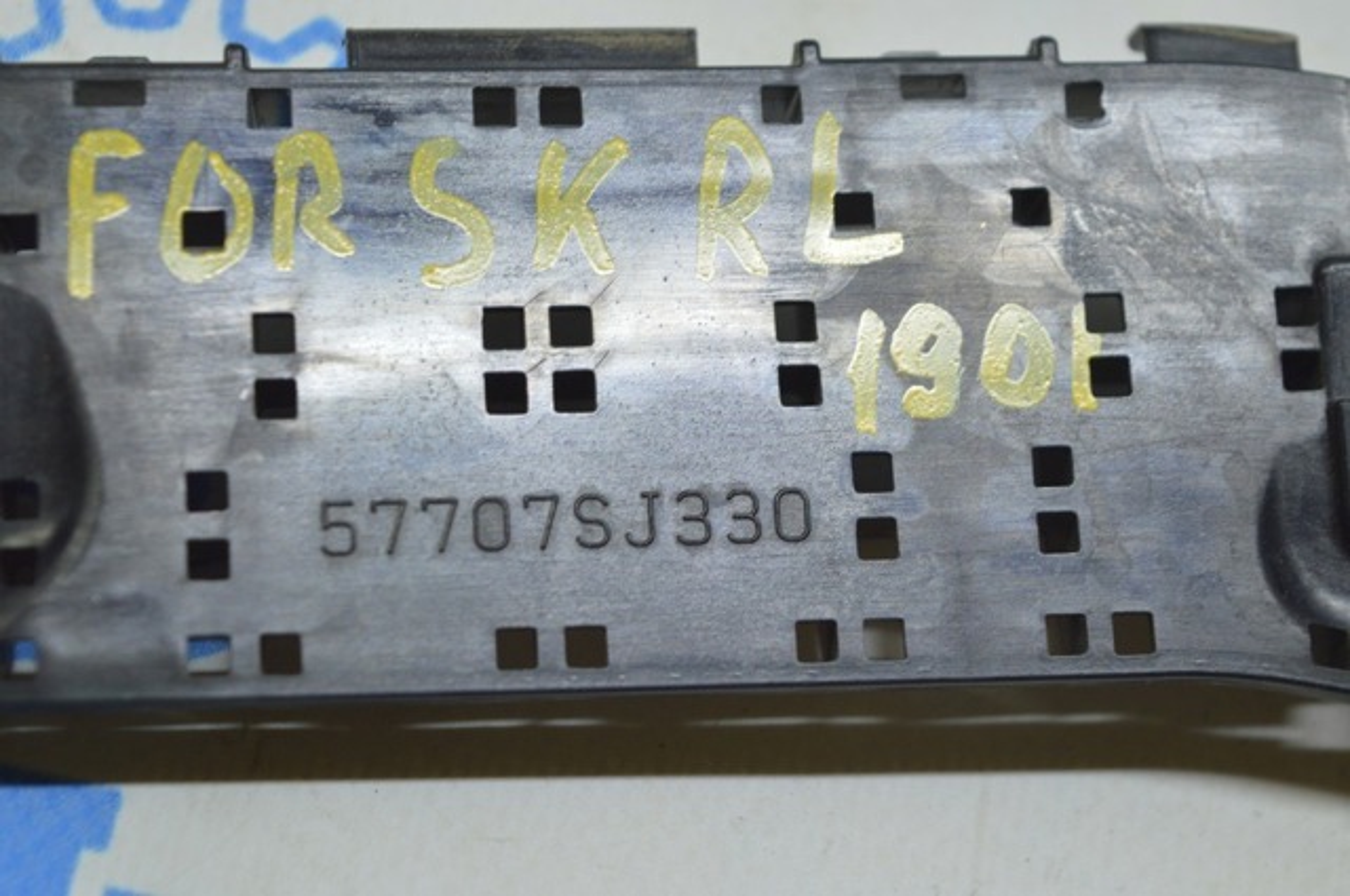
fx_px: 3090
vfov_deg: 16.5
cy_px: 448
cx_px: 675
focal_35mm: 82
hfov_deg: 24.6
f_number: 5.6
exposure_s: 1/40
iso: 400
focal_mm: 55
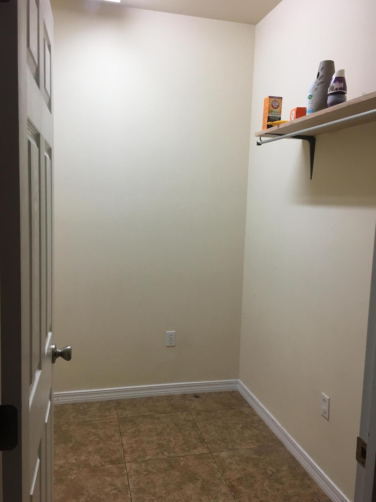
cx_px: 188
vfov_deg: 61.7
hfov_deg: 48.2
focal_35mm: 29
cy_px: 251
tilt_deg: -7.2
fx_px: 420
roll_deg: -1.8
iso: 80
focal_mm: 4.15
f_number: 2.2
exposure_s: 1/30
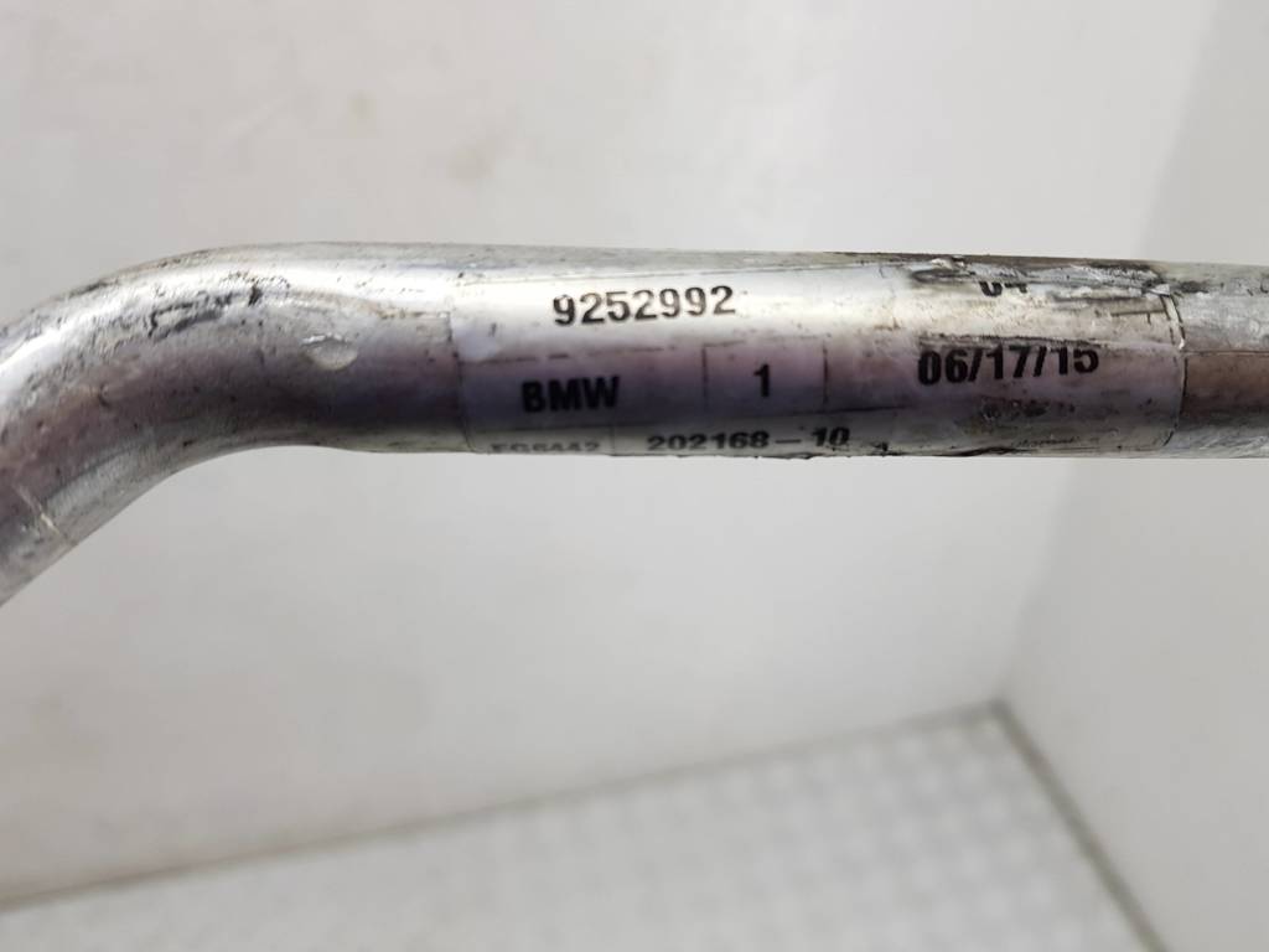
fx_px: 953
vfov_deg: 53.1
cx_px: 634
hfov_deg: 67.3
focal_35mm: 26
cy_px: 476
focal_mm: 4.2
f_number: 1.7
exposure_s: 1/100
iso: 50
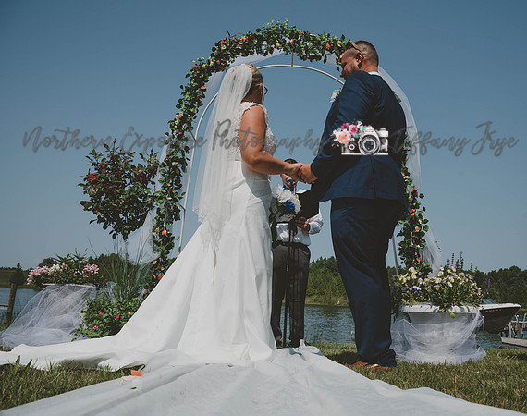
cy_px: 208
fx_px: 441
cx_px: 313
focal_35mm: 28
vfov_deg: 50.5
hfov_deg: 61.2
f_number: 8
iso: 100
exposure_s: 1/500
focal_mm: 24
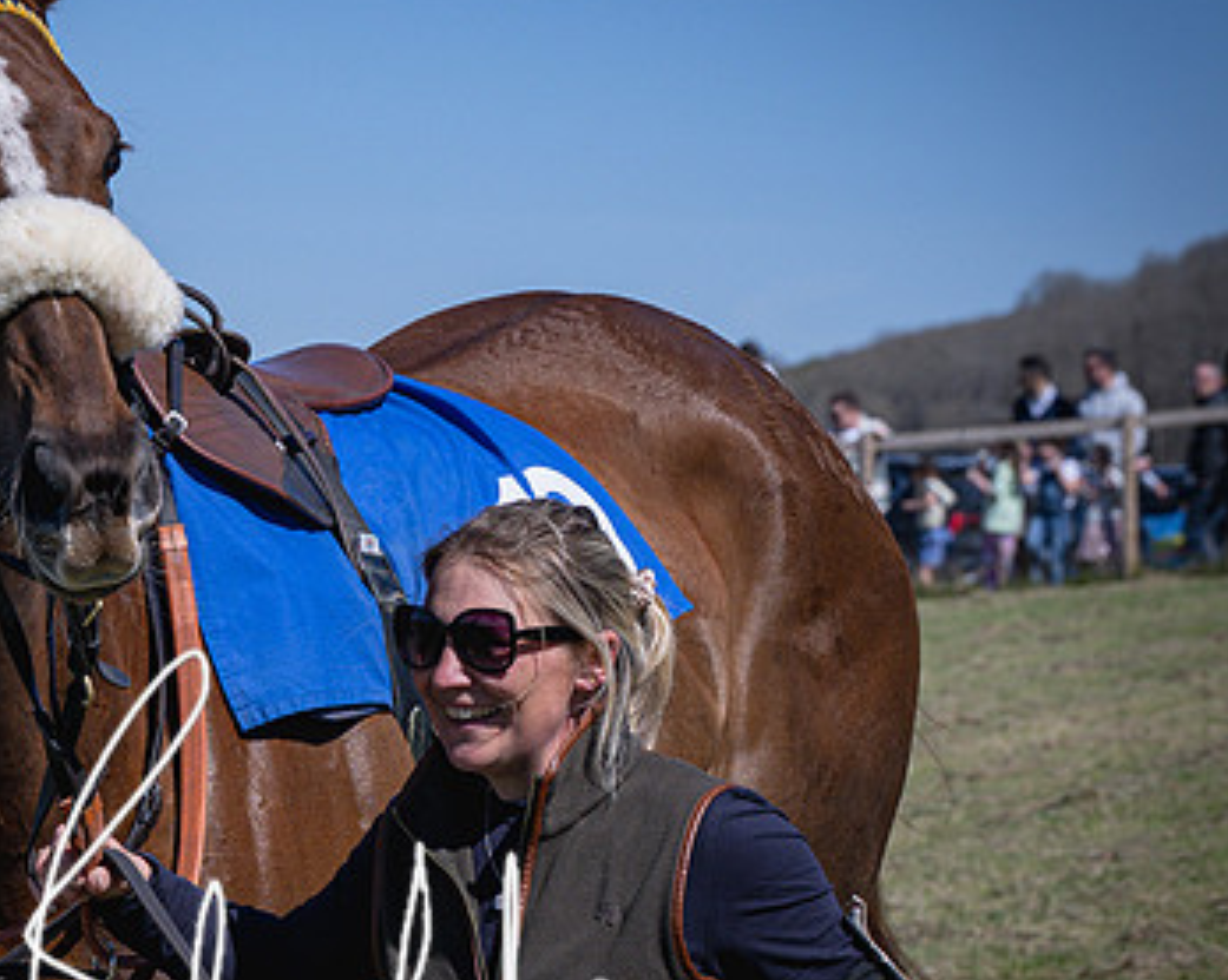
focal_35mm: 200
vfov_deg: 7.7
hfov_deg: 9.6
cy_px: 582
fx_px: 7263
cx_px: 42
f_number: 5.6
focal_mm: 70
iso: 180
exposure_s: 1/2000
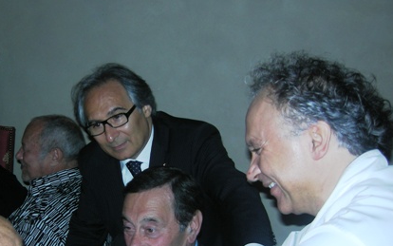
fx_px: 632
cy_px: 182
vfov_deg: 21.8
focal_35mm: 59
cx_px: 133
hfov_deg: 34.2
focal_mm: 7.5
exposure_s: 1/60
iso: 64
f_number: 2.7
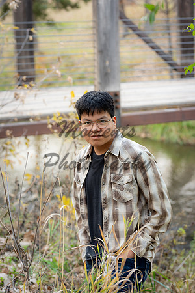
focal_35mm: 85
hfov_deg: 16.1
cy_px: 146
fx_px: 691
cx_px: 98
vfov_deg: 23.9
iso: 200
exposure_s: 1/125
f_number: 3.5
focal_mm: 85
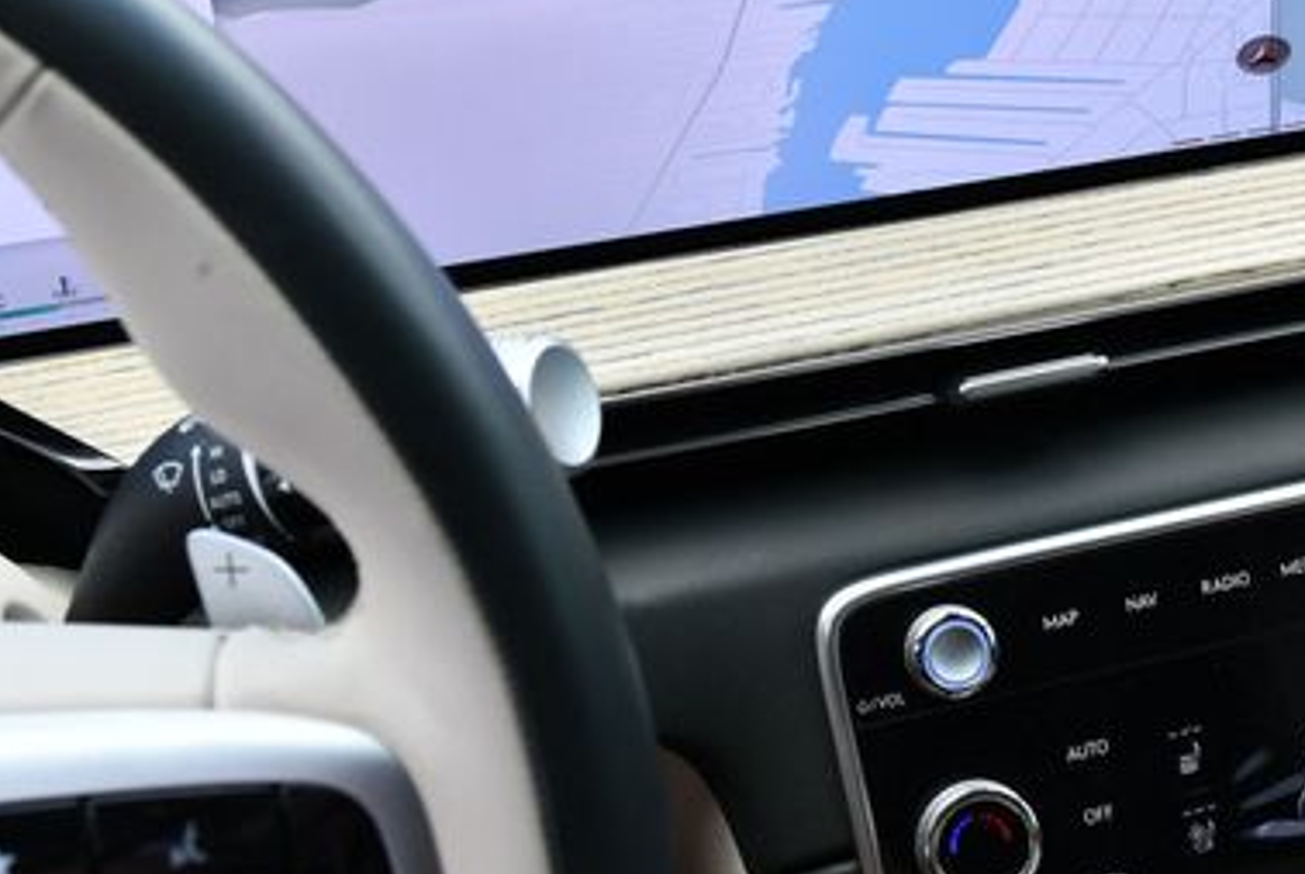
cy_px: 214
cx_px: 1098
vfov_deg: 22.1
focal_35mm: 61
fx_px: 2214
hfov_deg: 31.7
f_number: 5
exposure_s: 1/250
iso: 400
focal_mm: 18
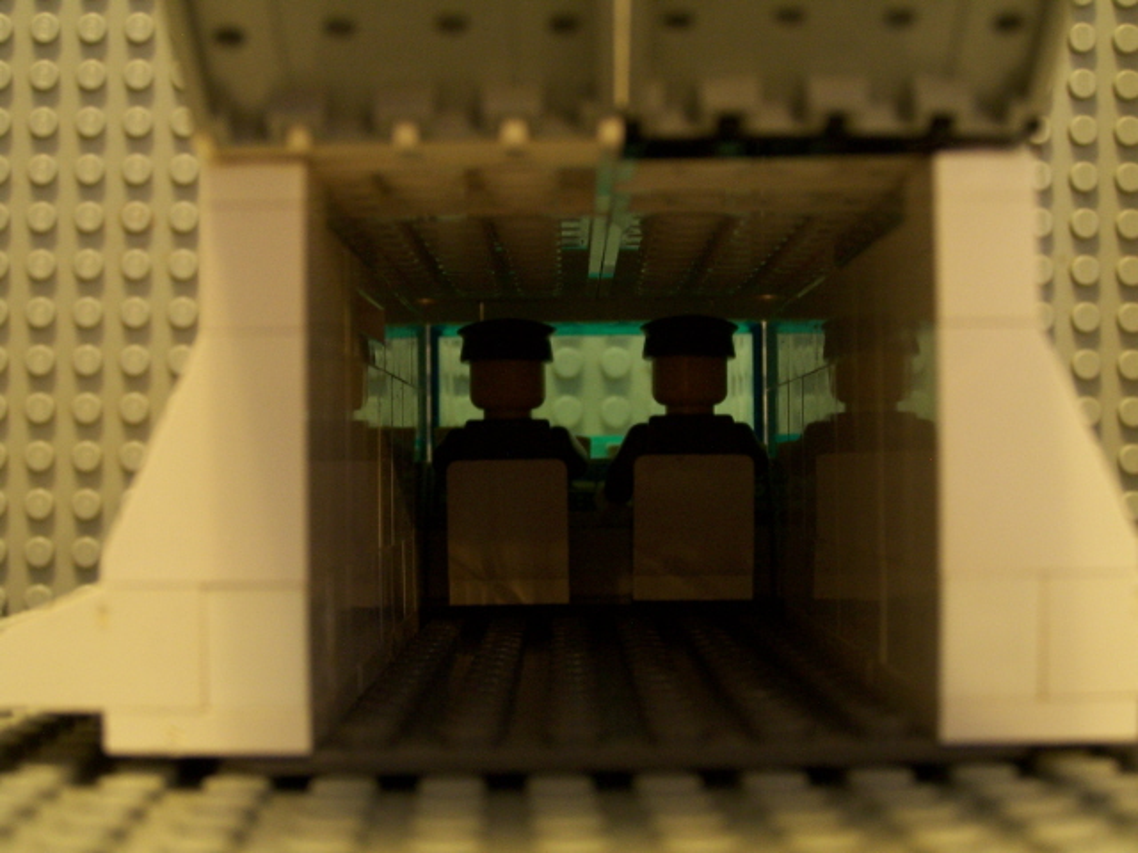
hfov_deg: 29.0
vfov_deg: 21.9
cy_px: 426
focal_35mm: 67
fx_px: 2203
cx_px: 569
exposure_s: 1/4
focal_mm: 11.1
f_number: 3.2
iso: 140
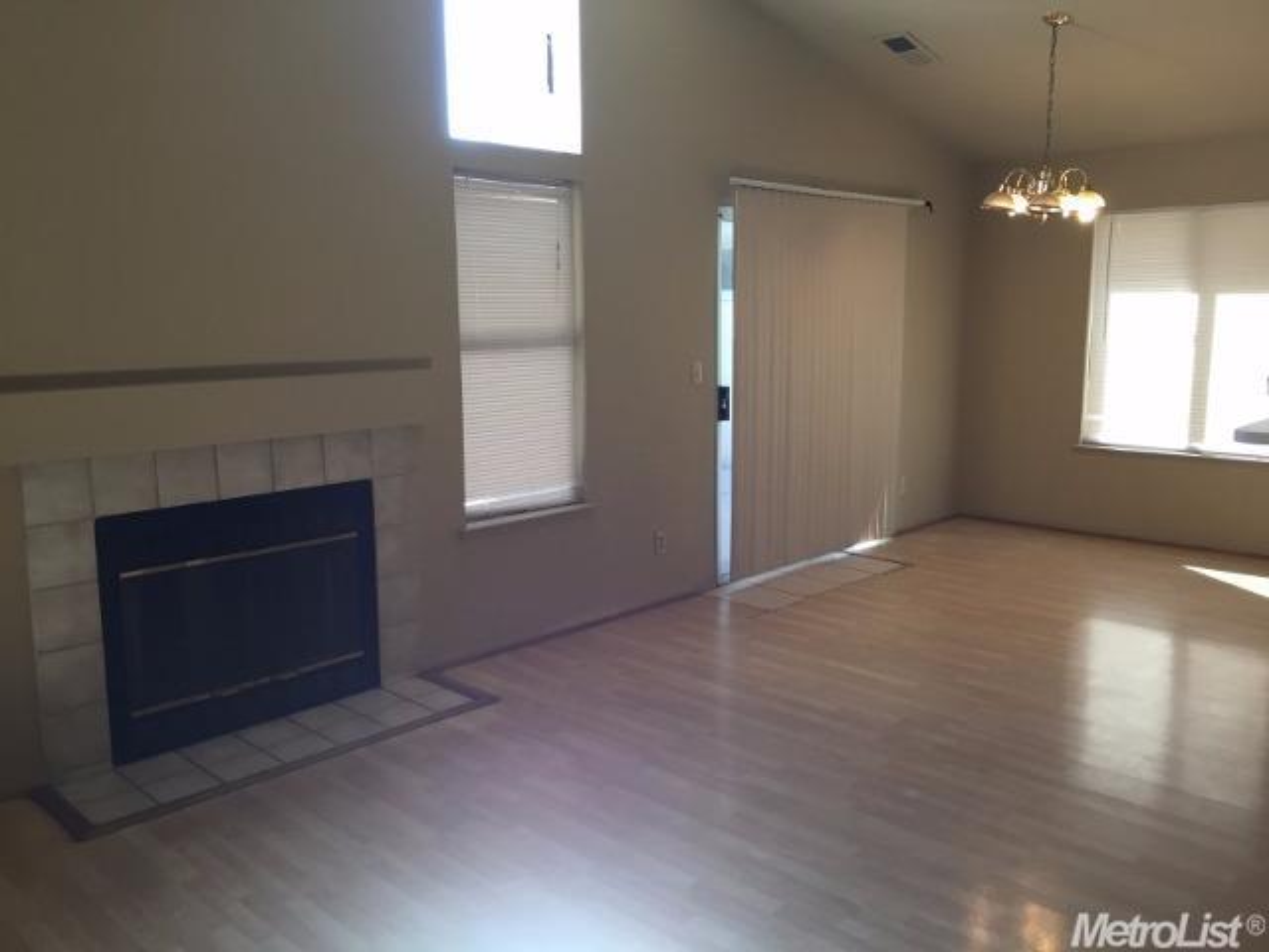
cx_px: 634
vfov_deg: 48.2
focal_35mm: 29
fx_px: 1063
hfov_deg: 61.7
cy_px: 476
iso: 32
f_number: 2.2
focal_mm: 4.15
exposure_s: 1/30
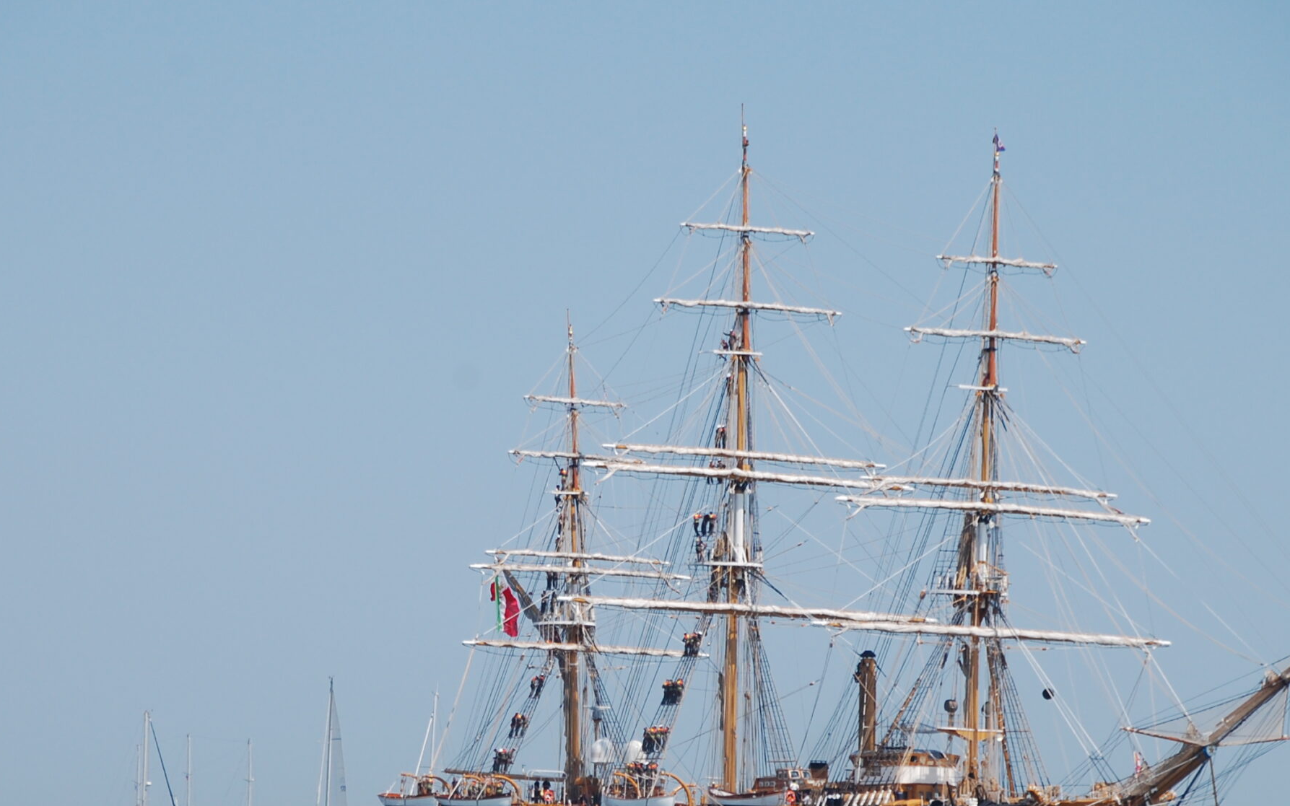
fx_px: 8077
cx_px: 614
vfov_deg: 5.7
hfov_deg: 9.1
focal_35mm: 230
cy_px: 584
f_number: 7.1
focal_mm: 105
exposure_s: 1/800
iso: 200
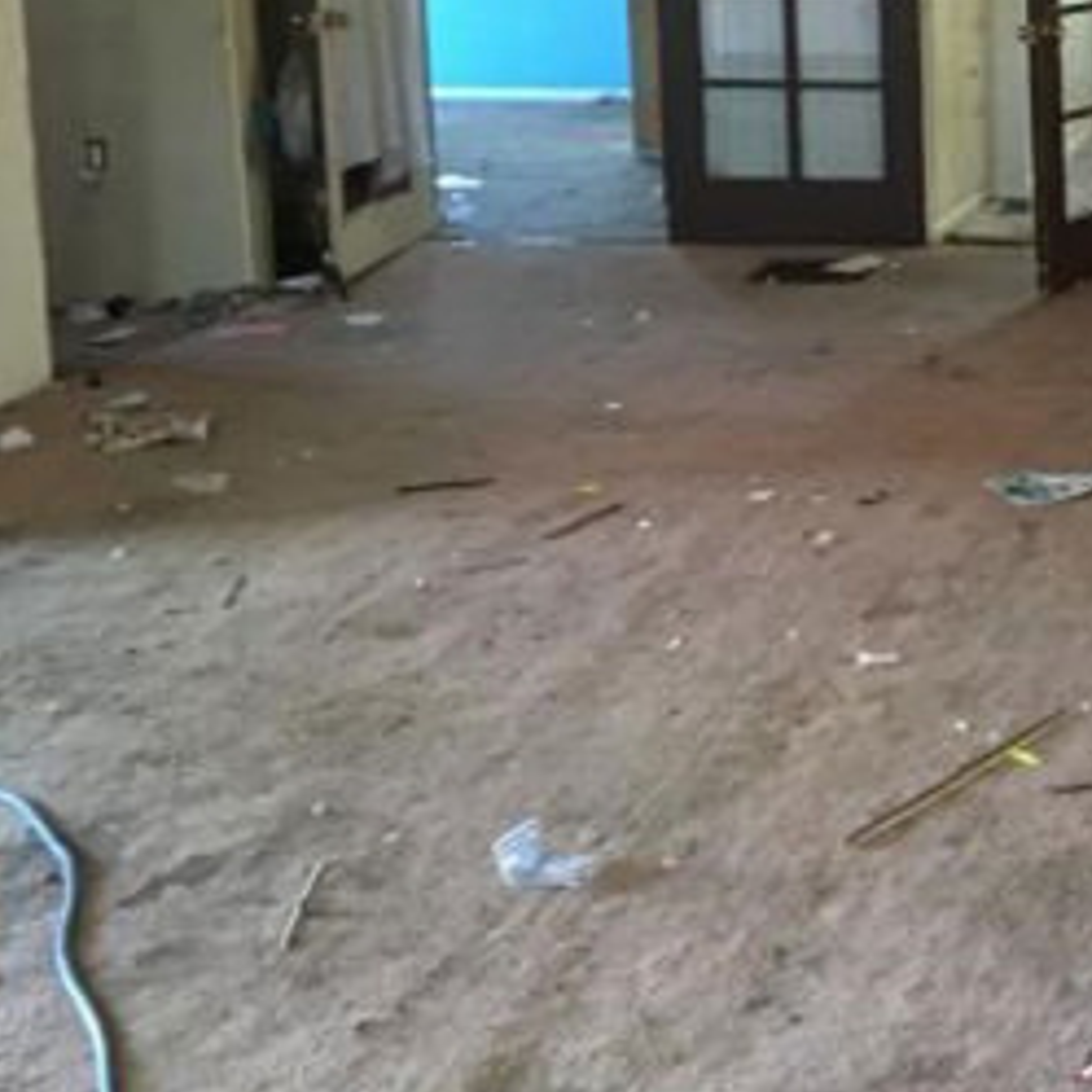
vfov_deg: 25.5
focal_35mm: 66
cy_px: 153
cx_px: 1399
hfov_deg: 23.3
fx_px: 2356
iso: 200
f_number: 2.2
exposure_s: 1/17
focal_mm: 4.15
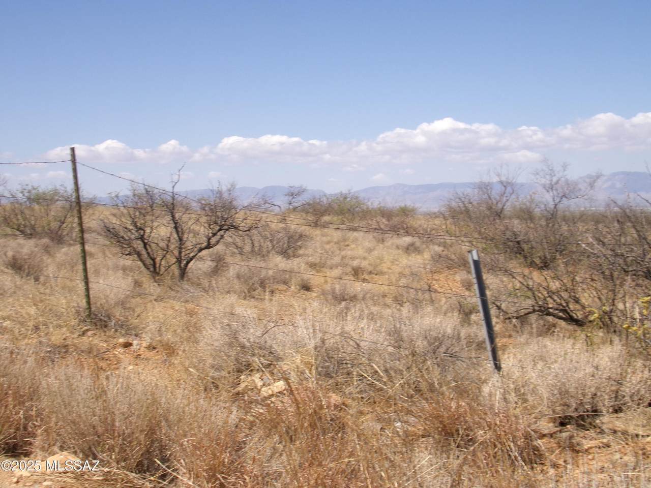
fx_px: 1091
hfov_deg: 33.2
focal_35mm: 58
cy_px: 244
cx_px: 326
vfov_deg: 25.2
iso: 100
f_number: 13.18
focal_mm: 10.3
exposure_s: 1/80
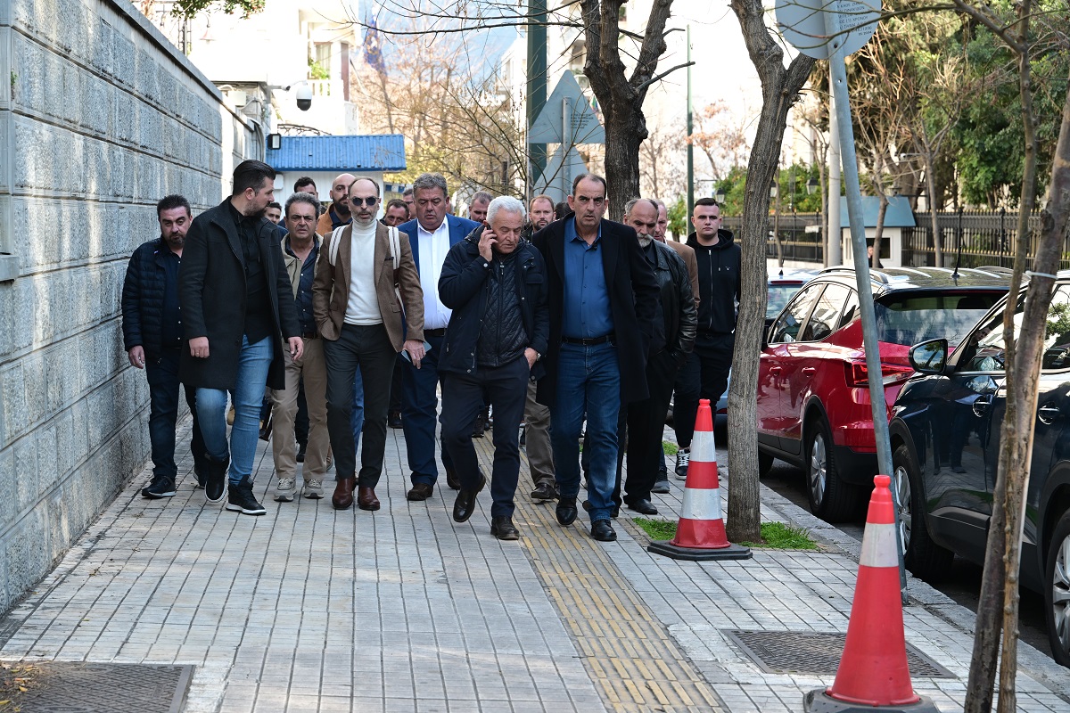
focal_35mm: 75
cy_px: 356
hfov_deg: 27.0
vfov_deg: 18.2
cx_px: 535
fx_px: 2229
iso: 500
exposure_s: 1/320
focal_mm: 75
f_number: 5.6
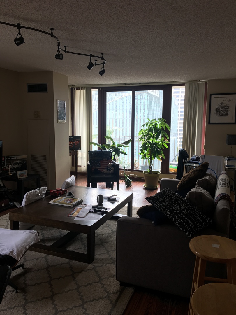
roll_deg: -1.1
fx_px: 264
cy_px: 158
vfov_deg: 61.7
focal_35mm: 29
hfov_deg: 48.2
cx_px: 118
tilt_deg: -6.0
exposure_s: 1/40
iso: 25
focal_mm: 4.15
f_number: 2.2
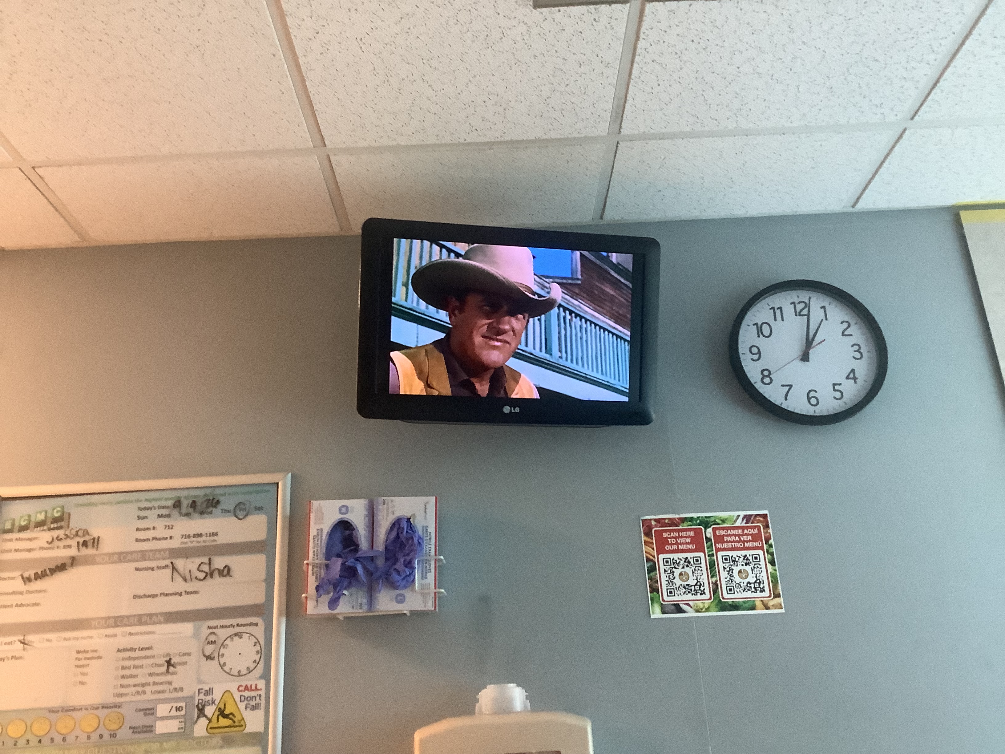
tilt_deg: +19.8
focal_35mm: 31
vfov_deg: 45.4
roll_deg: +3.9
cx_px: 502
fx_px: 900
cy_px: 377
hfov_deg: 58.4
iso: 320
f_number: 2.4
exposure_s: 1/40
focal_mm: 3.3
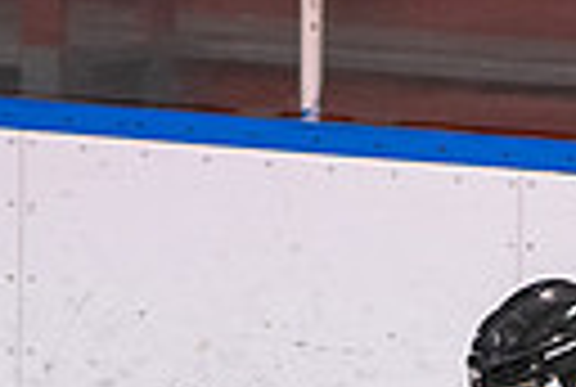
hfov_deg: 2.3
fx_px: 14482
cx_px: 526
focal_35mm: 903
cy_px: 700
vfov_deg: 1.5
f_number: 4
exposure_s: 1/640
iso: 6400
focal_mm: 200
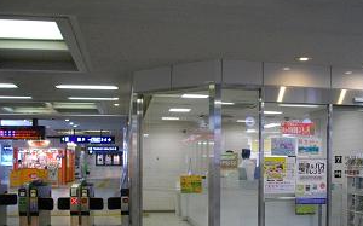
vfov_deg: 28.8
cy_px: 161
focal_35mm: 44
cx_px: 210
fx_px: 435
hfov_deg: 45.2
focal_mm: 5.7
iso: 400
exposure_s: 1/80
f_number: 2.9
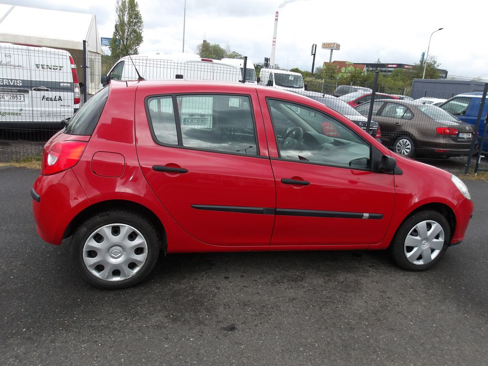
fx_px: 381
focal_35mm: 27
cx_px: 244
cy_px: 183
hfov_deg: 65.3
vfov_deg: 51.4
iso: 100
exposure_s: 1/628
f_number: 3
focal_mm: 4.9
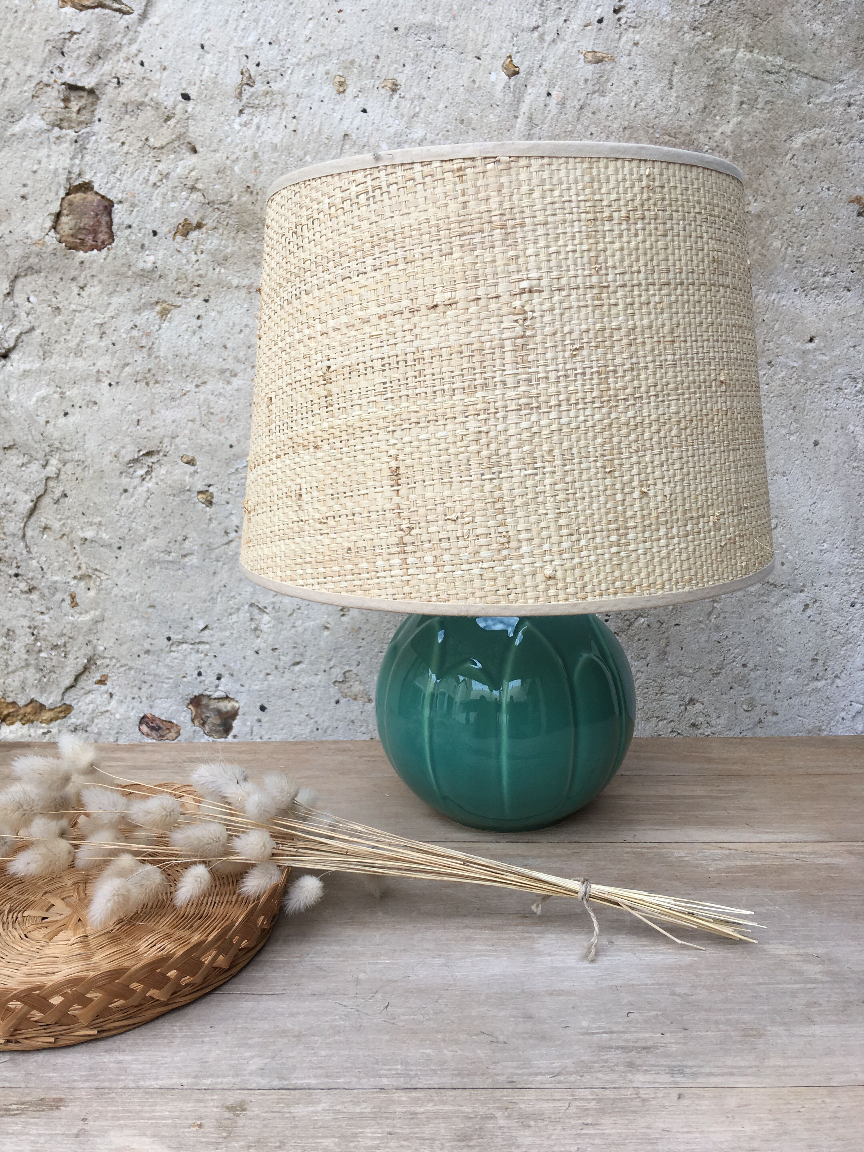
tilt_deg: -9.3
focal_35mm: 29
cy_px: 576
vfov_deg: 61.7
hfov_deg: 48.2
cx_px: 432
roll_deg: +0.7
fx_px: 965
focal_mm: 4.15
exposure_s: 1/163
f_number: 2.2
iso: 25
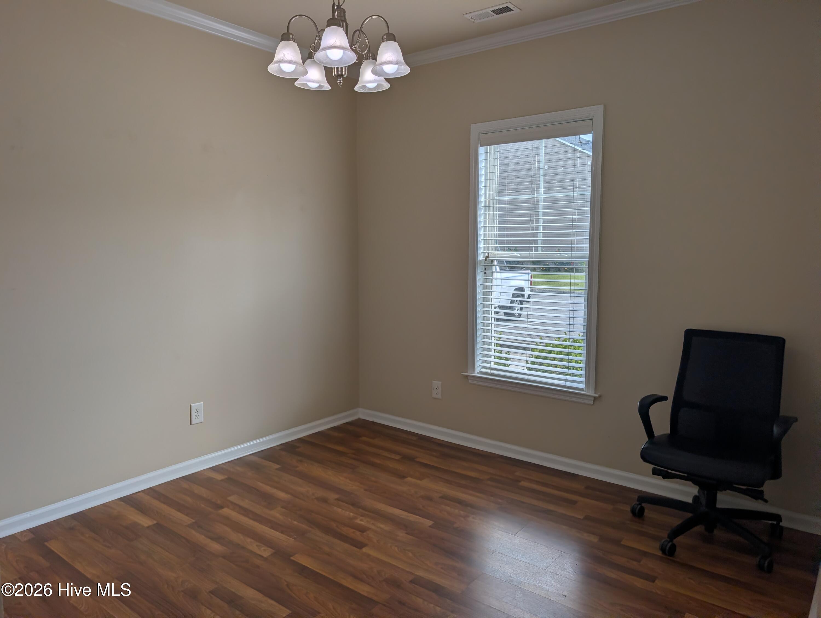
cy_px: 309
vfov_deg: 56.9
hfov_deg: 71.5
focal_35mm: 24
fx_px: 570
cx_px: 410
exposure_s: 1/2445
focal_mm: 6.9
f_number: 1.68
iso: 22
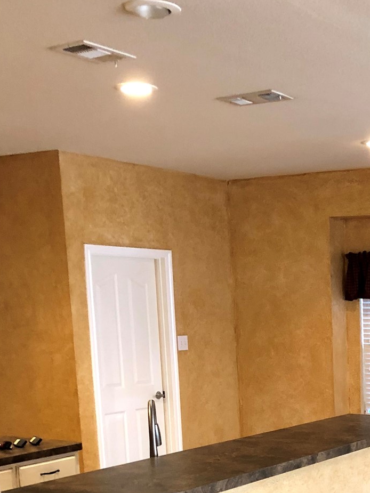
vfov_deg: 29.2
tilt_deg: -10.1
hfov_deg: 22.7
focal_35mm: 62
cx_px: 376
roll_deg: +0.8
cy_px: 492
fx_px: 883
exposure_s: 1/15
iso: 64
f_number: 1.8
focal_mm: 4
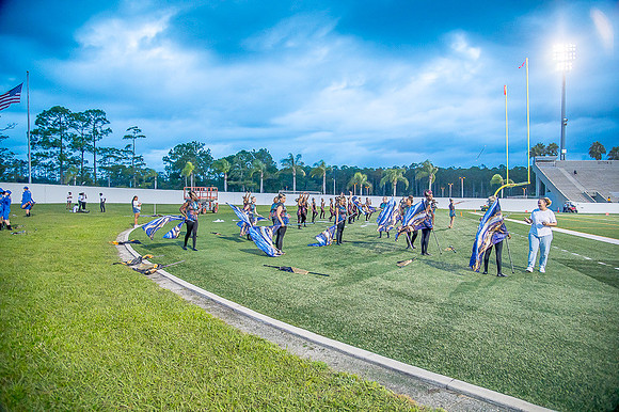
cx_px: 310
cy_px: 206
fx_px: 412
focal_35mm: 24
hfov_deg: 73.8
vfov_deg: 53.1
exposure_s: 1/250
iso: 1250
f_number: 4
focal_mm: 24
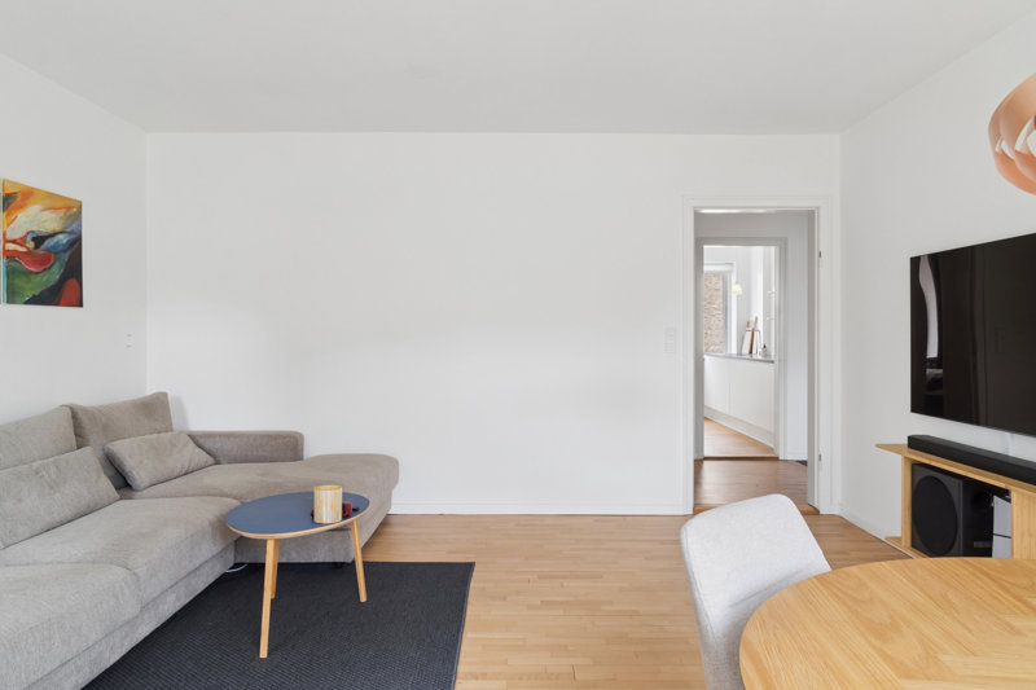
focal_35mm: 24
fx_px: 690
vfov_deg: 53.1
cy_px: 345
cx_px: 518
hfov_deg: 73.8
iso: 200
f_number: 8
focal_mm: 16
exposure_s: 1/20
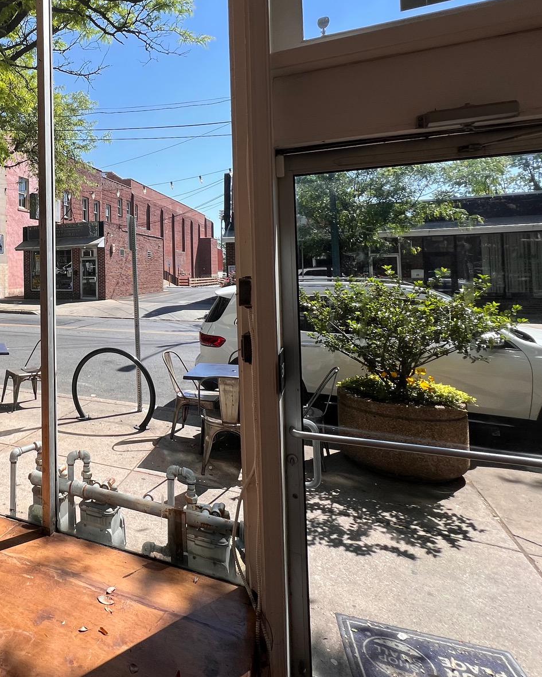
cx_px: 55
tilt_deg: +2.3
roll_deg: +0.9
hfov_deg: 54.9
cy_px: 255
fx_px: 441
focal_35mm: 22
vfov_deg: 73.8
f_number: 1.8
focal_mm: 1.57
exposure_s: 1/927
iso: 32
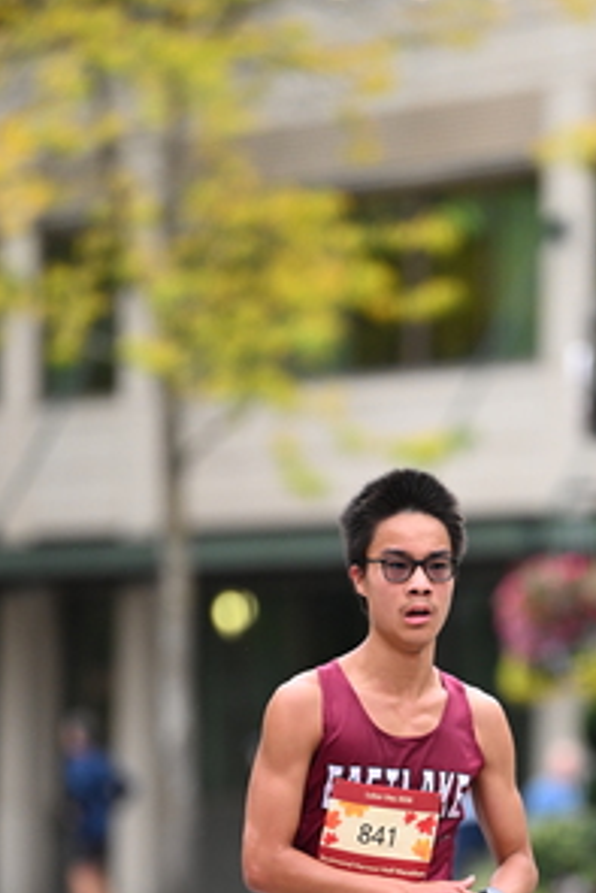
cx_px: 410
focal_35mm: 373
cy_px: 702
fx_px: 9251
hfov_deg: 3.7
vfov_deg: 5.5
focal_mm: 200
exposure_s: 1/800
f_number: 2.8
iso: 1600
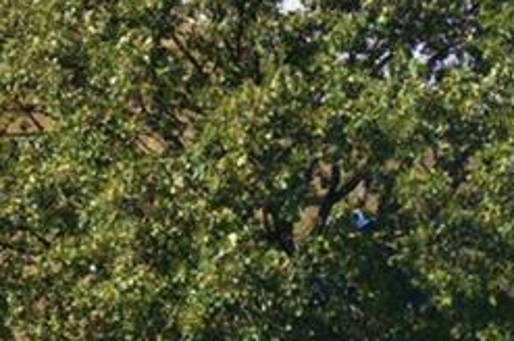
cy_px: -182
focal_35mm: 116
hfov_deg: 16.2
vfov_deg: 11.3
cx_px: -252
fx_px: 1654
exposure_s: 1/100
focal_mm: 10.26
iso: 100
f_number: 6.3
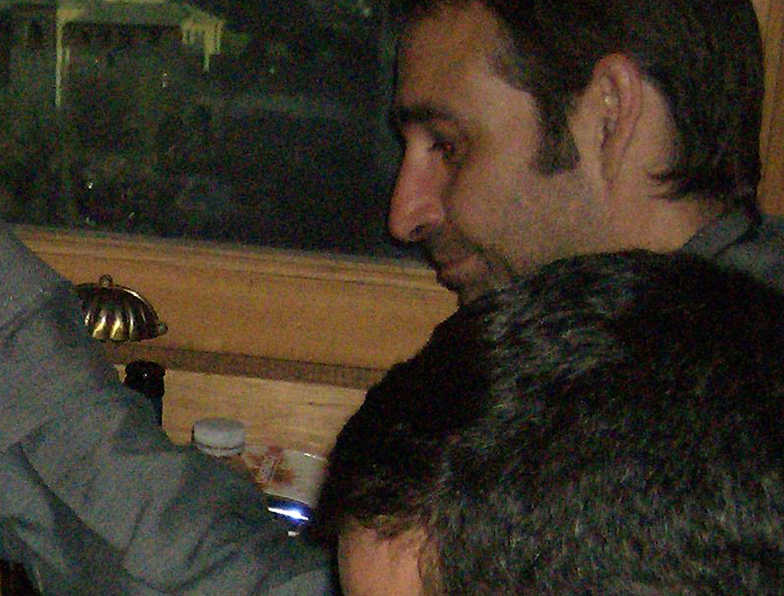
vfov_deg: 11.6
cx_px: -203
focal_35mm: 126
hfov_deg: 14.9
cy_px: 738
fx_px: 2867
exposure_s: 1/60
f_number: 2.8
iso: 200
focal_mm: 6
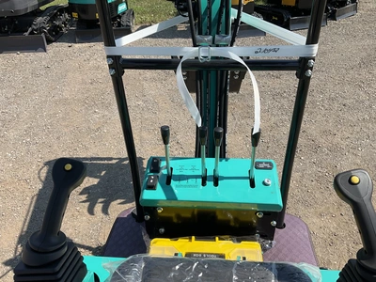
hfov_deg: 61.7
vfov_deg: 48.2
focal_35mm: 29
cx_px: 188
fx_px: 315
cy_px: 141
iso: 25
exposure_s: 1/1412
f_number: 1.8
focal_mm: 3
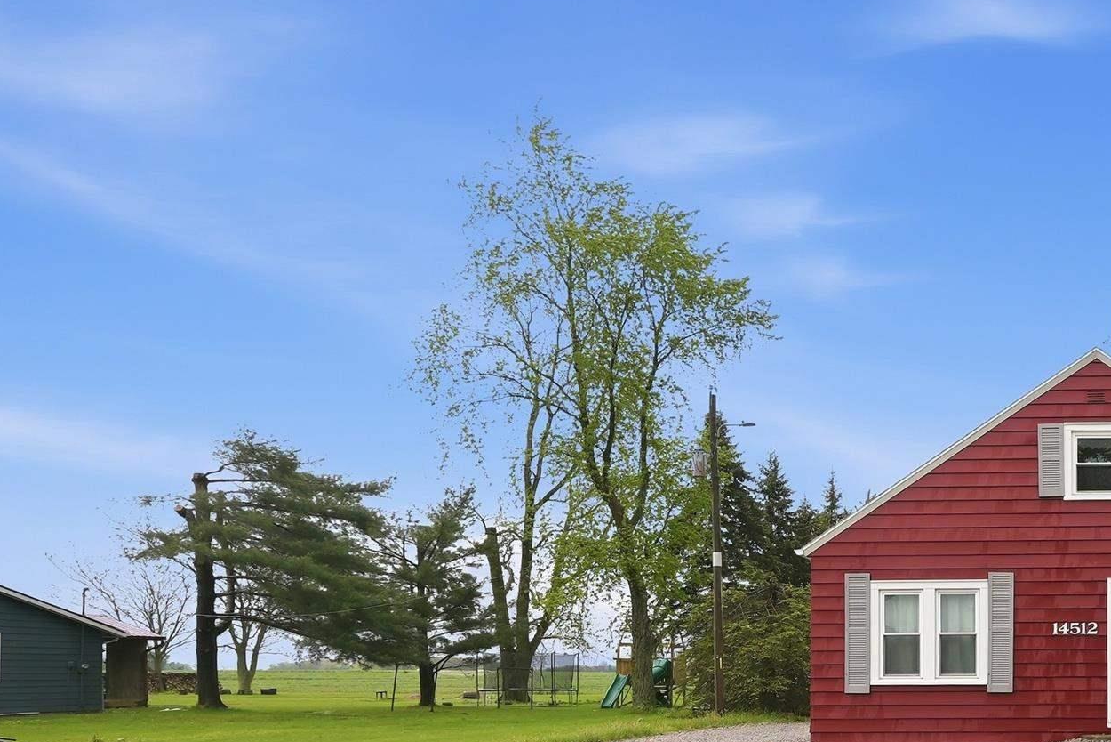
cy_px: 628
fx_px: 926
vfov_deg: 41.1
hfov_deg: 51.4
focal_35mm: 30
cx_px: 1078
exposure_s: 1/640
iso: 100
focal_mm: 10
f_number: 4.5
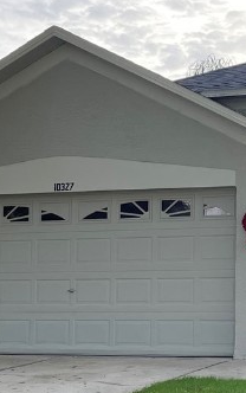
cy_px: 223
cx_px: 297
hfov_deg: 14.9
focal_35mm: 85
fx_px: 910
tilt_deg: +5.1
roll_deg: +0.2
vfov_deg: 24.3
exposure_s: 1/703
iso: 32
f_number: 1.6
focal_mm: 4.2
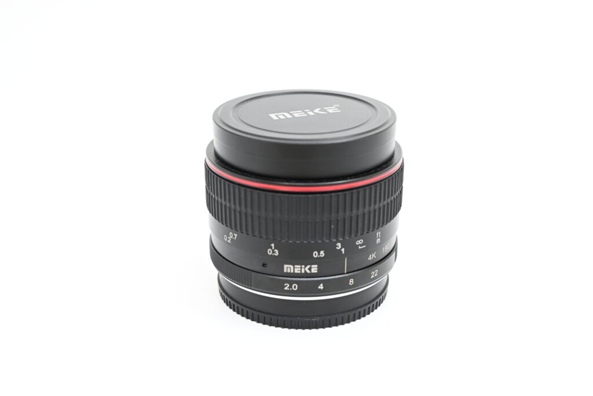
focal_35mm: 52
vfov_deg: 26.0
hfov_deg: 38.2
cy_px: 198
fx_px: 857
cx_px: 296
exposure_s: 1/100
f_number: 7.1
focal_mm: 52
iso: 800
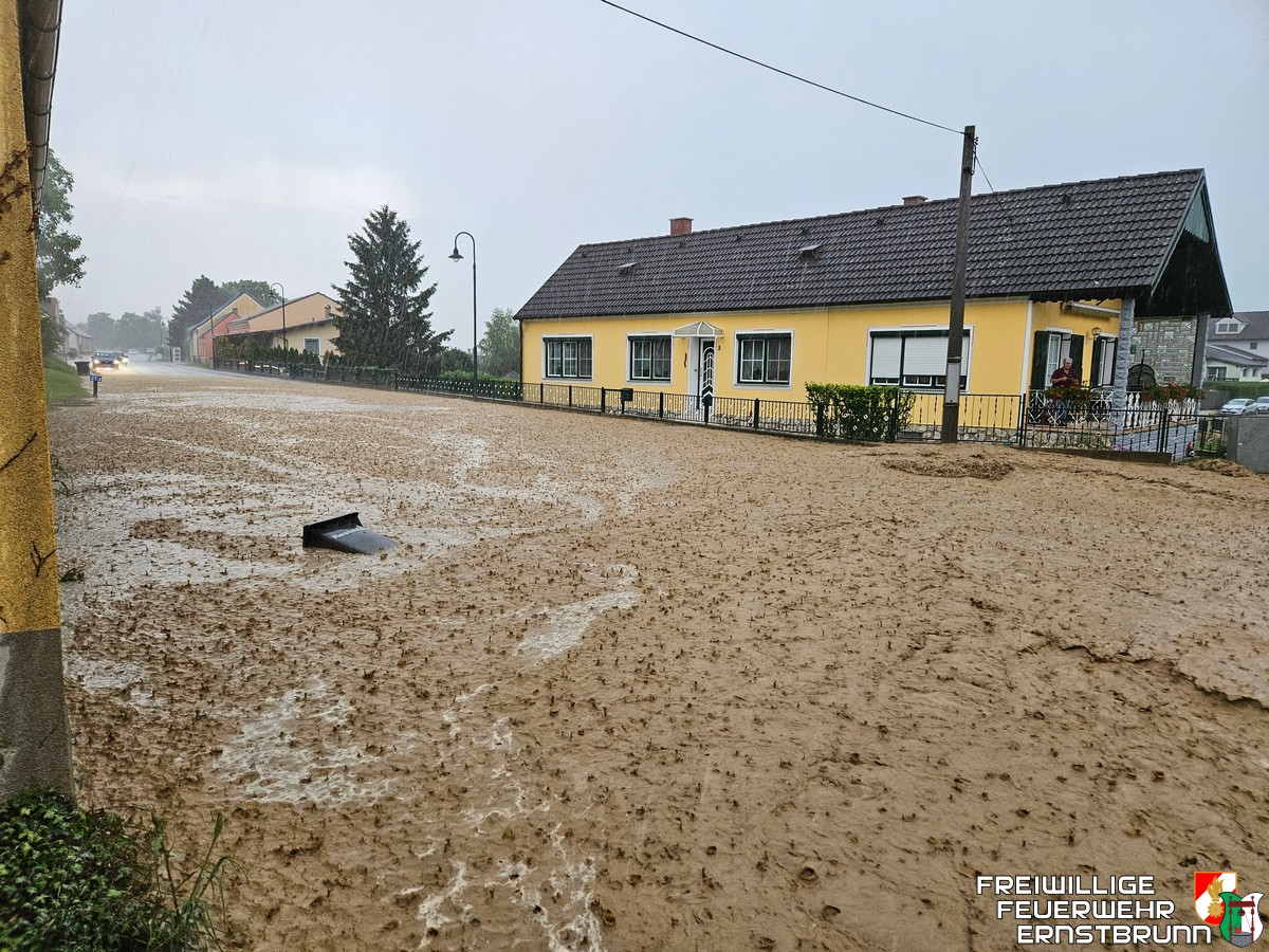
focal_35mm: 23
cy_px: 476
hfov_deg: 73.9
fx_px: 843
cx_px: 634
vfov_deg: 58.9
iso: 80
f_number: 1.8
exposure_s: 1/180
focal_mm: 5.4
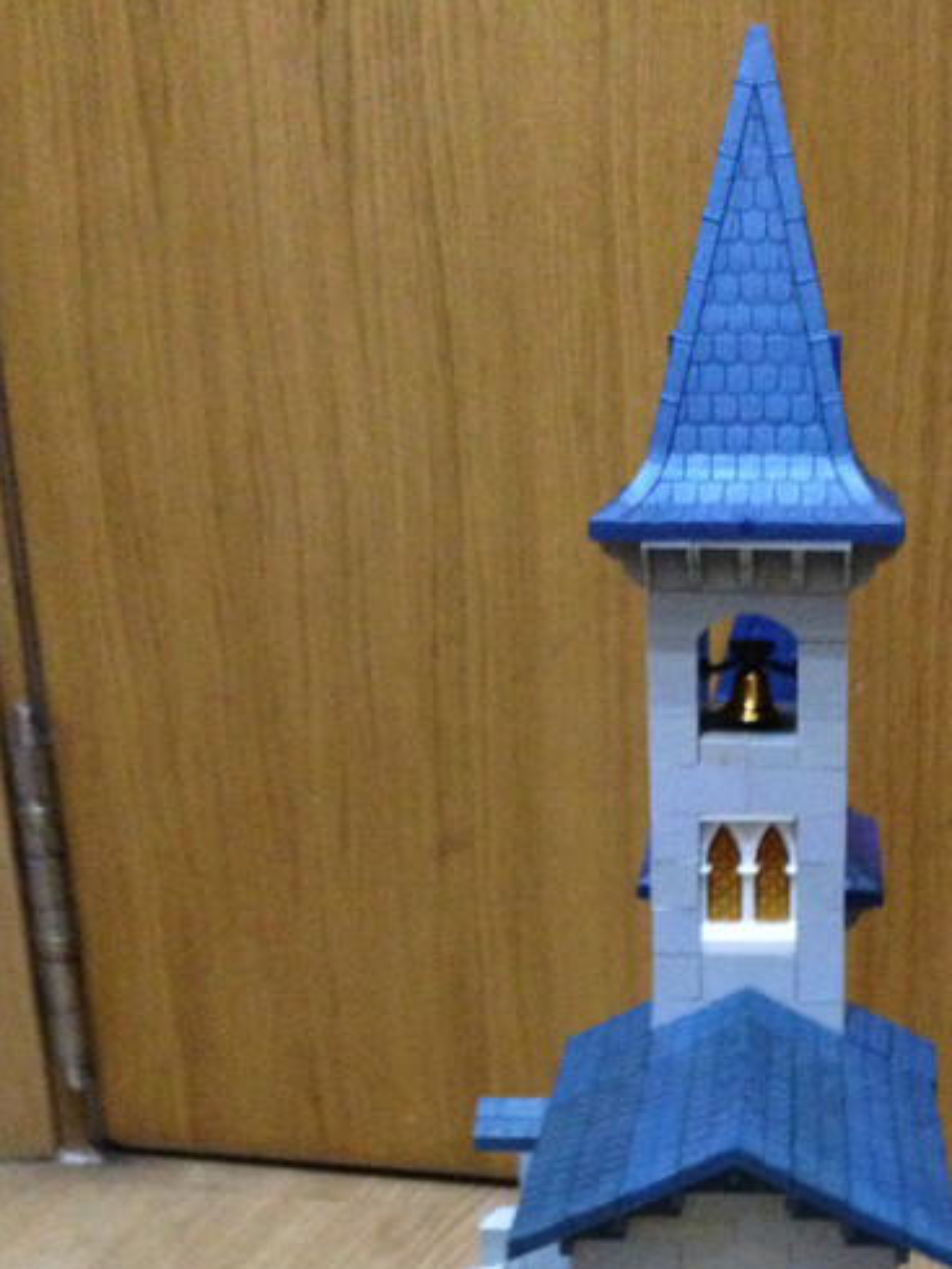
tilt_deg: -18.1
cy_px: 994
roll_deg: +0.2
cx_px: 734
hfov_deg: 26.6
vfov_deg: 34.6
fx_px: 1979
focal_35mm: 54
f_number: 2.4
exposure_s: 1/15
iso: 800
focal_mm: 4.12
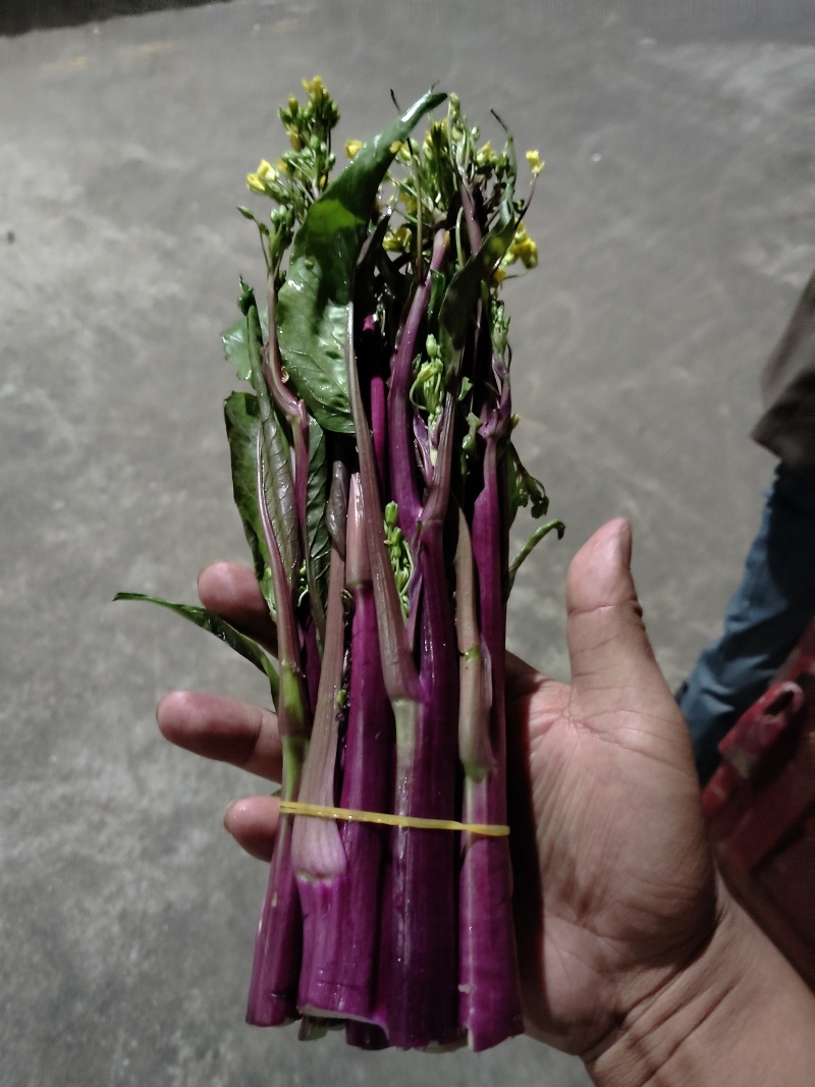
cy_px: 544
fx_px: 848
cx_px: 408
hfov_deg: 51.3
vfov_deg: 65.3
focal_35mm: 27
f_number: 1.8
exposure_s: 1/20
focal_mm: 4.05
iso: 6848
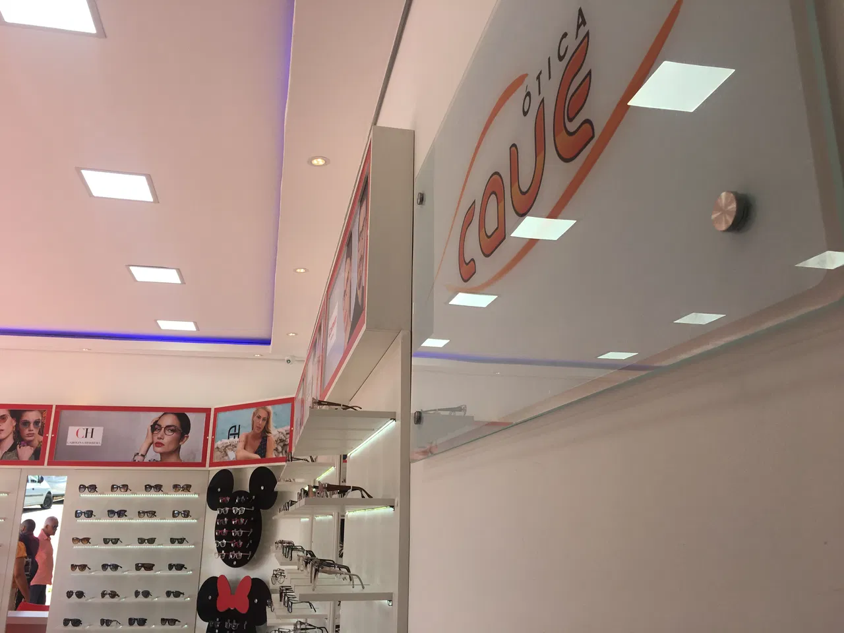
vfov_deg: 48.2
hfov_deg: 61.7
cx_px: 422
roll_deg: -1.4
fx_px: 707
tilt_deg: +15.3
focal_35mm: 29
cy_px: 316
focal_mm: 4.15
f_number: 2.2
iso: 25
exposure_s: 1/202
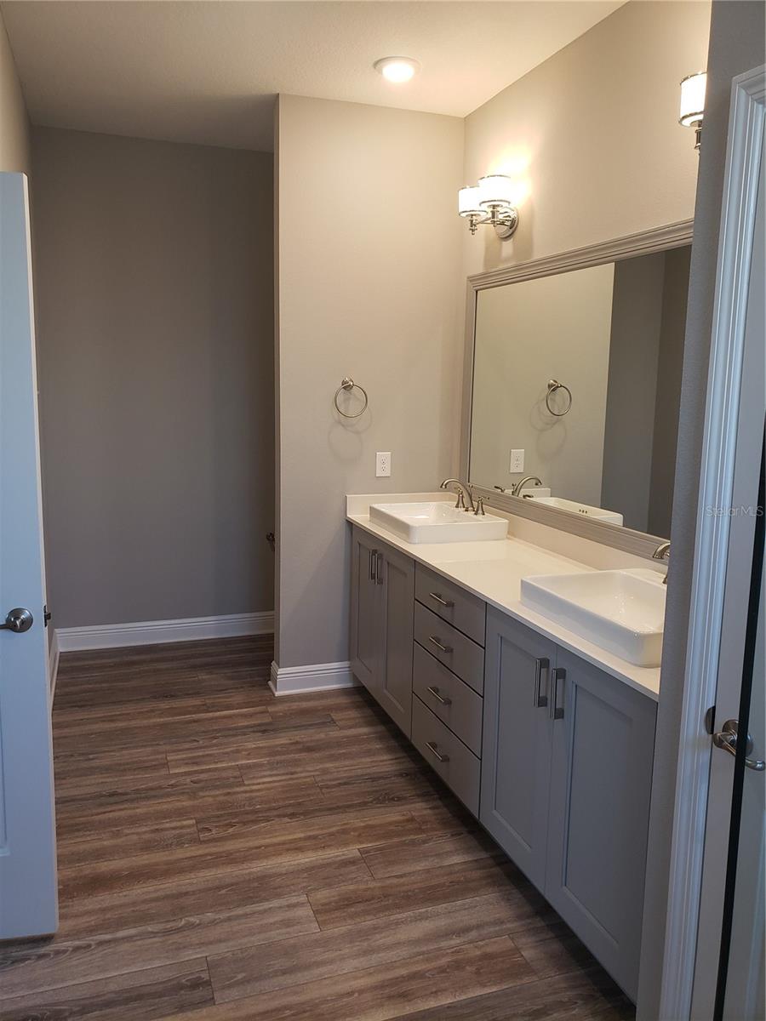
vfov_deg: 67.3
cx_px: 383
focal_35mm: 26
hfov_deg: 53.1
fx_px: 767
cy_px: 510
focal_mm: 4.3
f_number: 2.4
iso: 125
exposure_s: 1/60
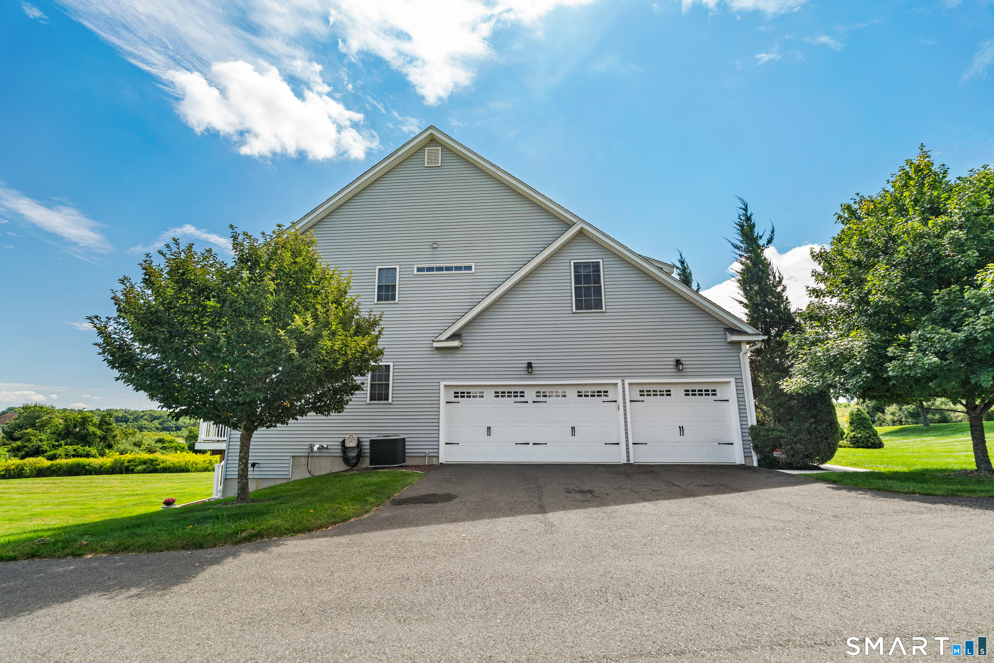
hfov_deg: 96.7
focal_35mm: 16
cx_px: 497
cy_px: 332
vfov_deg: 73.7
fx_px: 442
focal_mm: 16
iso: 80
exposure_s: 1/160
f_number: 5.6
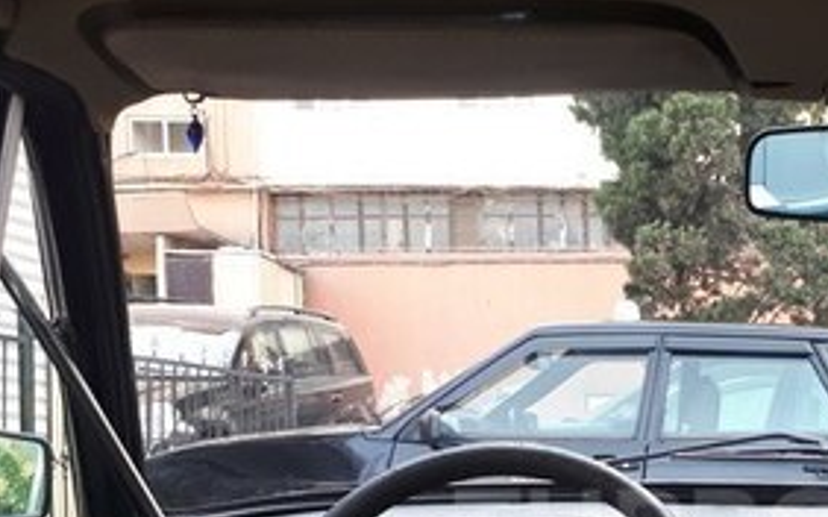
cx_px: 755
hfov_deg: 29.3
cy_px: 533
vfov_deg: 18.8
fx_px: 1511
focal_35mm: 67
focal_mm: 3.6
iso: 80
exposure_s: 1/100
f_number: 1.9
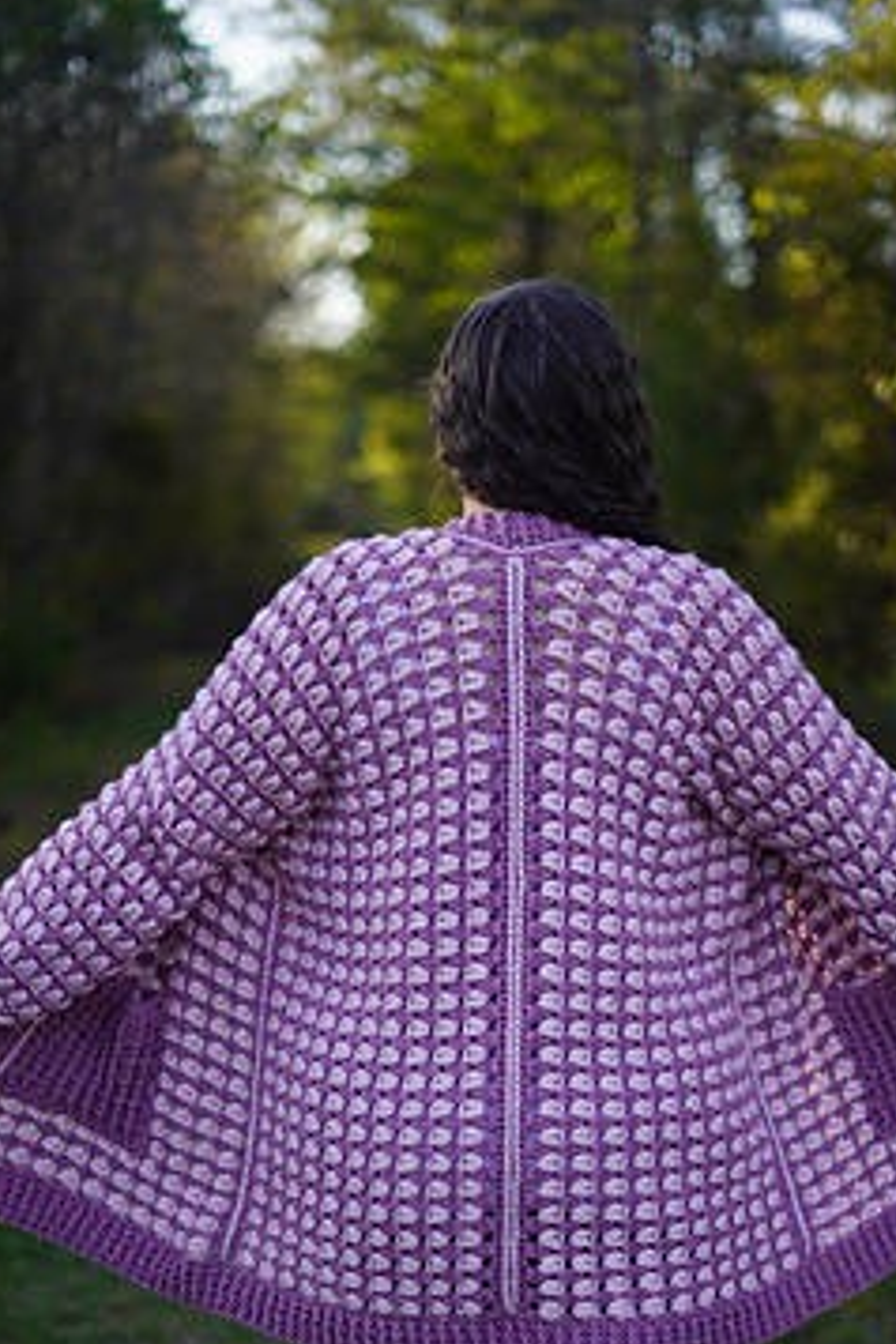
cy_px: 907
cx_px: 484
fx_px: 2613
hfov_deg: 19.5
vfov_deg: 28.6
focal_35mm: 70
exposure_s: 1/800
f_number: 1.8
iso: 100
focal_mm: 50
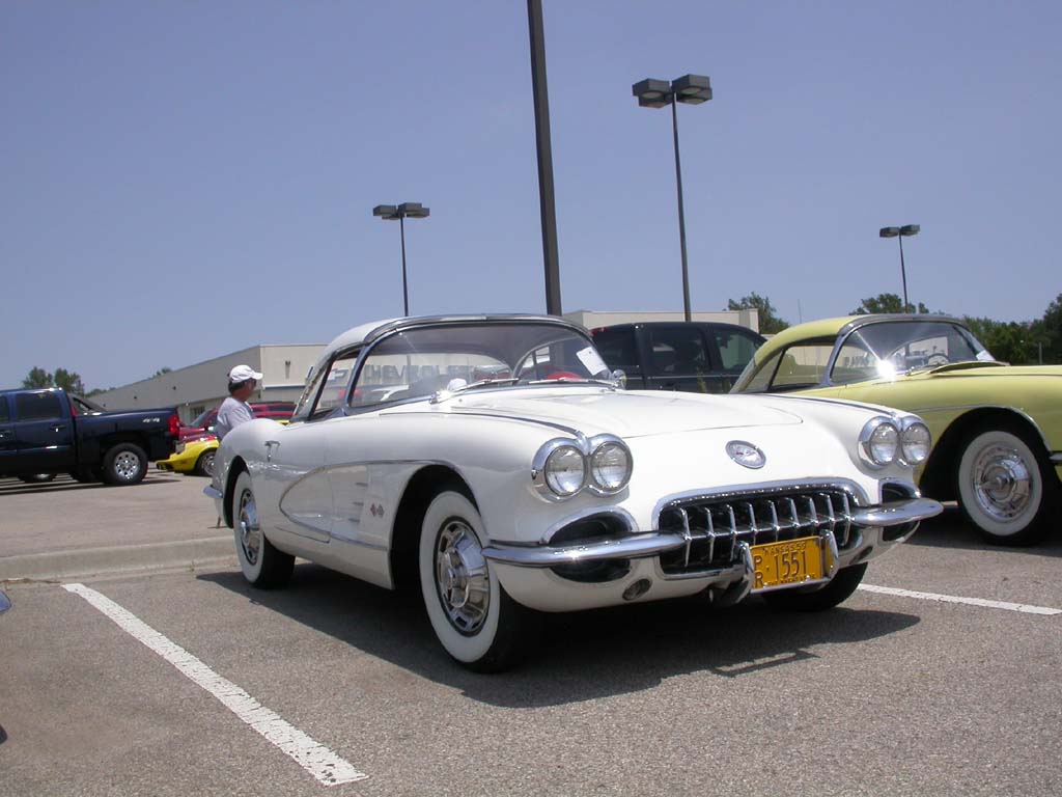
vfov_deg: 37.7
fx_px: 1166
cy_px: 398
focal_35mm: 38
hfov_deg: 49.0
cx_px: 531
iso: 100
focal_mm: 7.85
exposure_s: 1/604
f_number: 7.5
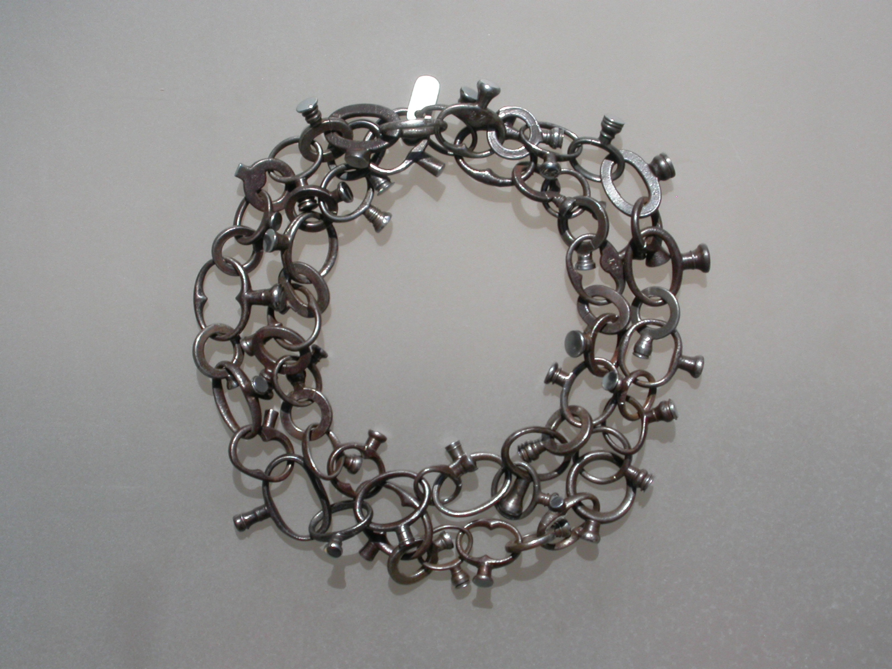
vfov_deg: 19.1
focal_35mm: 77
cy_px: 334
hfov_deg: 25.3
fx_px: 1984
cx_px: 446
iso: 100
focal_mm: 16
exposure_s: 1/455
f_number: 7.9
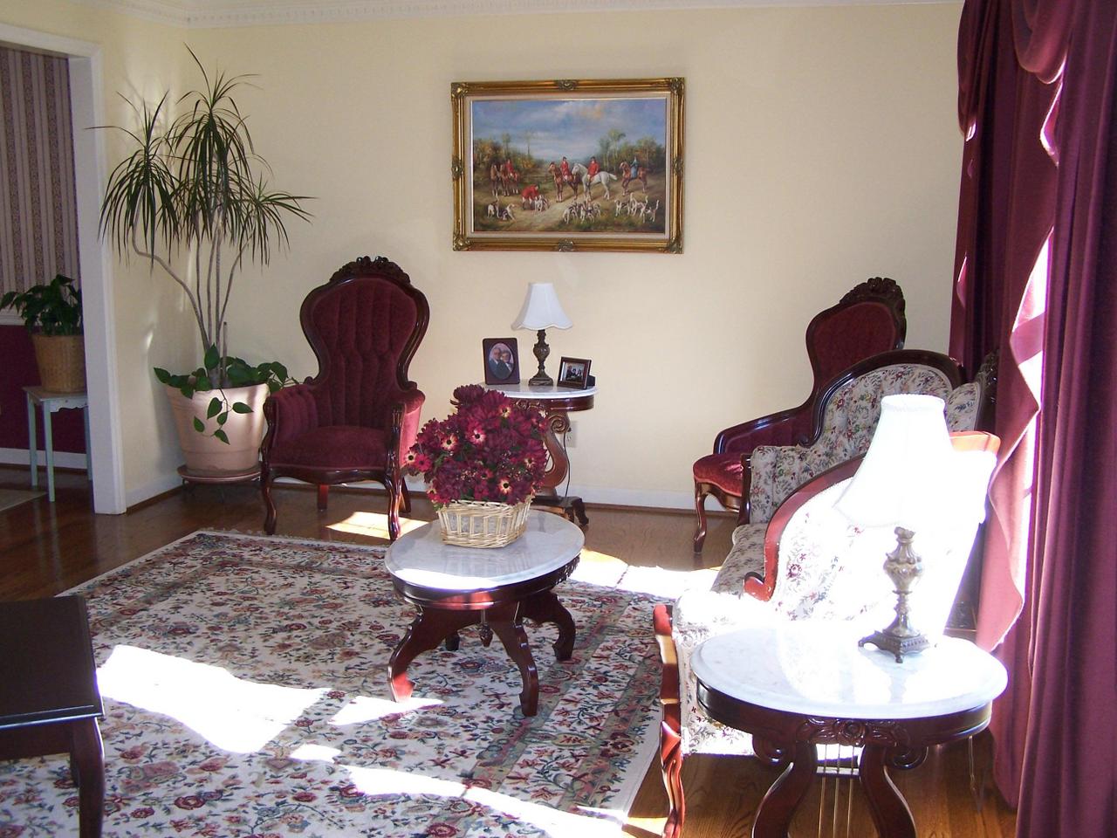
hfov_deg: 49.0
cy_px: 419
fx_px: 1226
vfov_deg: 37.7
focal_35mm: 38
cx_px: 558
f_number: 2.8
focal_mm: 6.3
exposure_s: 1/80
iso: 140
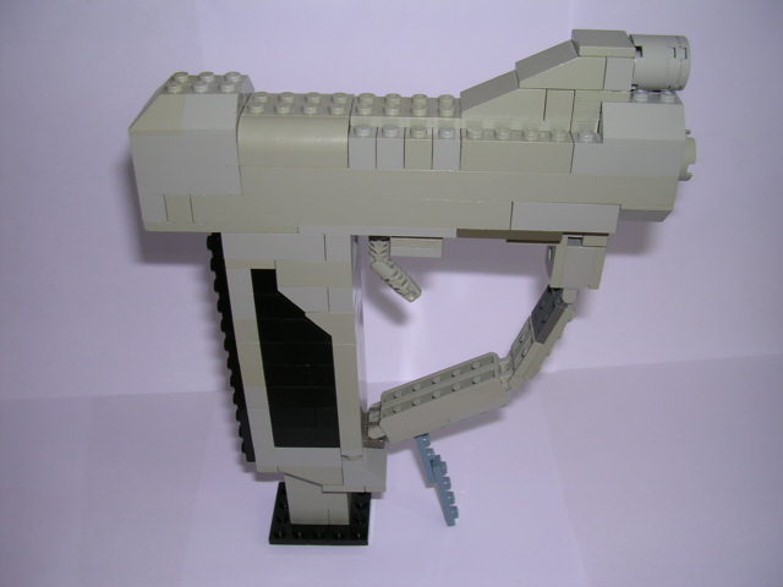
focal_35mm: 38
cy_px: 294
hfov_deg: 49.0
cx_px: 392
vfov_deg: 37.7
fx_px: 860
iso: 100
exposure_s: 1/60.1
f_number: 2.8
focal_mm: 5.8
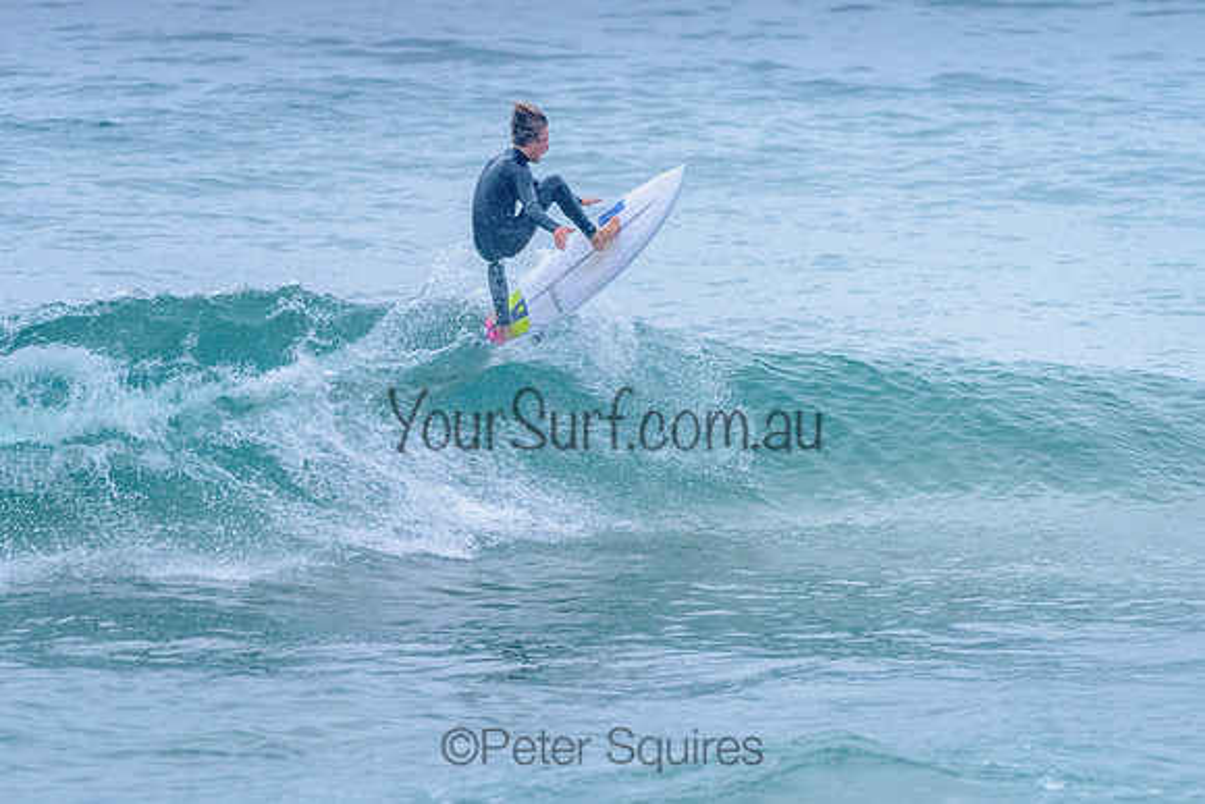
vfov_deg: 2.2
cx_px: 524
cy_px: 370
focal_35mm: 612
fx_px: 20492
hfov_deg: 3.4
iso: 3200
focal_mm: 500
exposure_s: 1/2000
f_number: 5.6
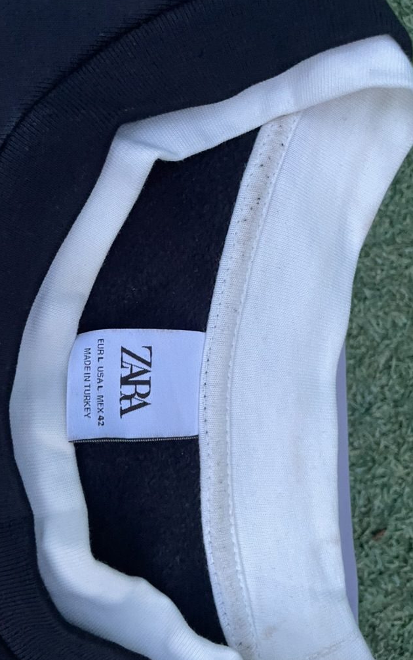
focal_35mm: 28
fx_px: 504
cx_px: 193
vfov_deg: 66.5
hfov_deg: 44.5
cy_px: 329
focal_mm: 4.2
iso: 400
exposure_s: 1/60
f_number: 1.6
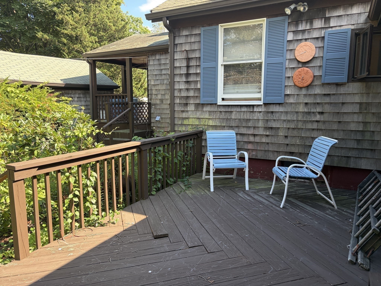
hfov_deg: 67.3
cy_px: 143
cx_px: 190
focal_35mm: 26
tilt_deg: -5.2
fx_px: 286
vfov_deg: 53.1
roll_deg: -0.8
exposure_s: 1/352
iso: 50
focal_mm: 5.96
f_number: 1.6
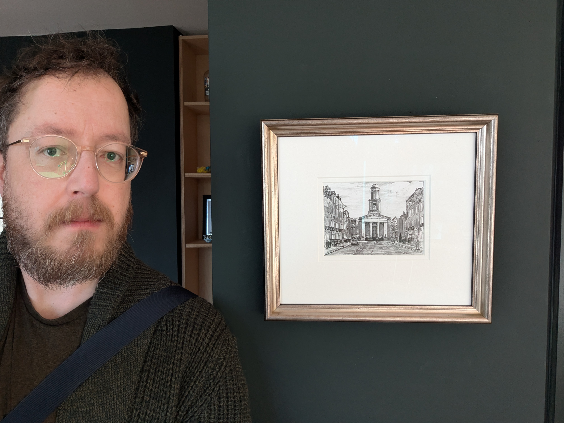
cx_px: 282
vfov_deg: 63.4
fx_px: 342
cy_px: 212
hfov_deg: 79.0
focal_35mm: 21
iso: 163
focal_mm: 2.74
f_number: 2.2
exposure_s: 1/100
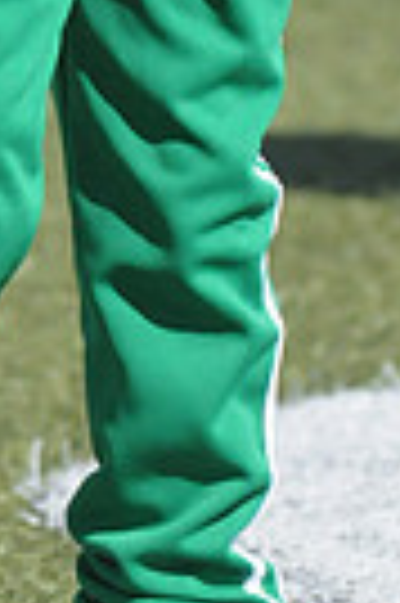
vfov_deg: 1.6
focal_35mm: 1297
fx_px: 21671
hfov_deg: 1.1
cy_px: -657
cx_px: 276
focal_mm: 200
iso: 1000
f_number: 4
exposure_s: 1/6400
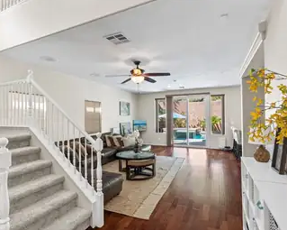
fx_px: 170
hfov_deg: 80.3
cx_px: 135
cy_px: 118
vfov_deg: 68.1
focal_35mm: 20
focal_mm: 17
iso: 400
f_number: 8
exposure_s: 1/2
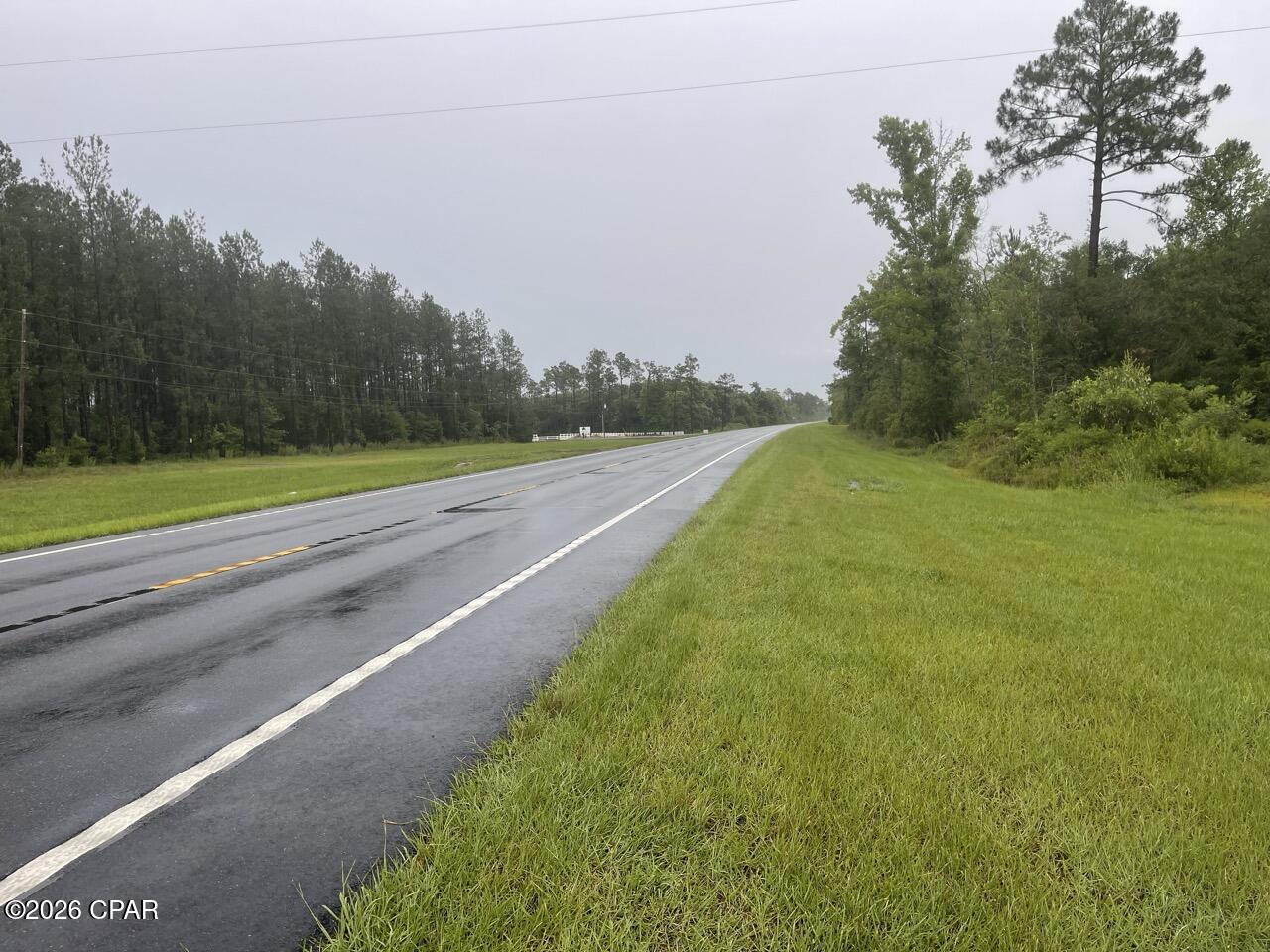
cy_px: 476
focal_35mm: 25
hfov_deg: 69.4
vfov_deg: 54.9
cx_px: 635
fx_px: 917
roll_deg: +2.9
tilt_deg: -3.6
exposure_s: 1/381
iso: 32
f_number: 1.6
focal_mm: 5.1
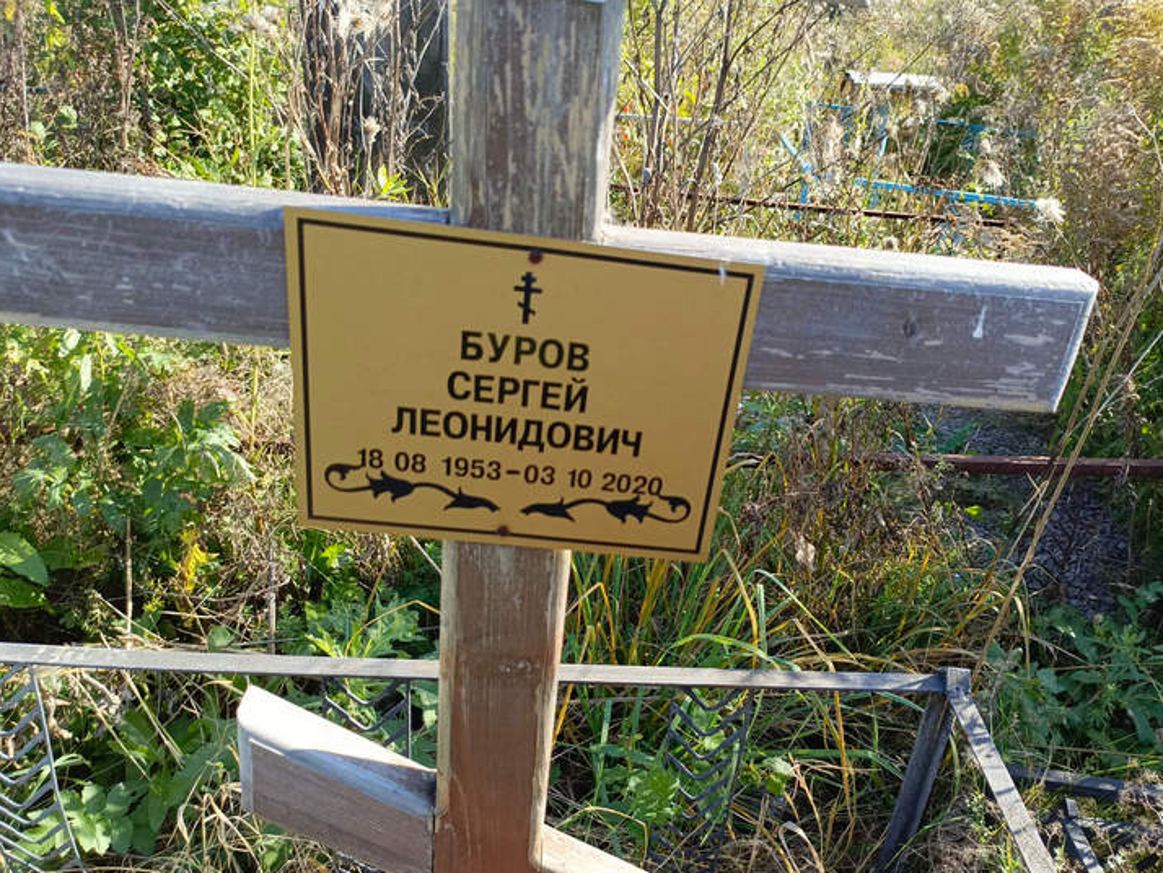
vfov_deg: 49.7
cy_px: 474
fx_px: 941
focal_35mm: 28
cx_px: 643
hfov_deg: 63.3
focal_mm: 4.76
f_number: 1.69
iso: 107
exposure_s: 1/302
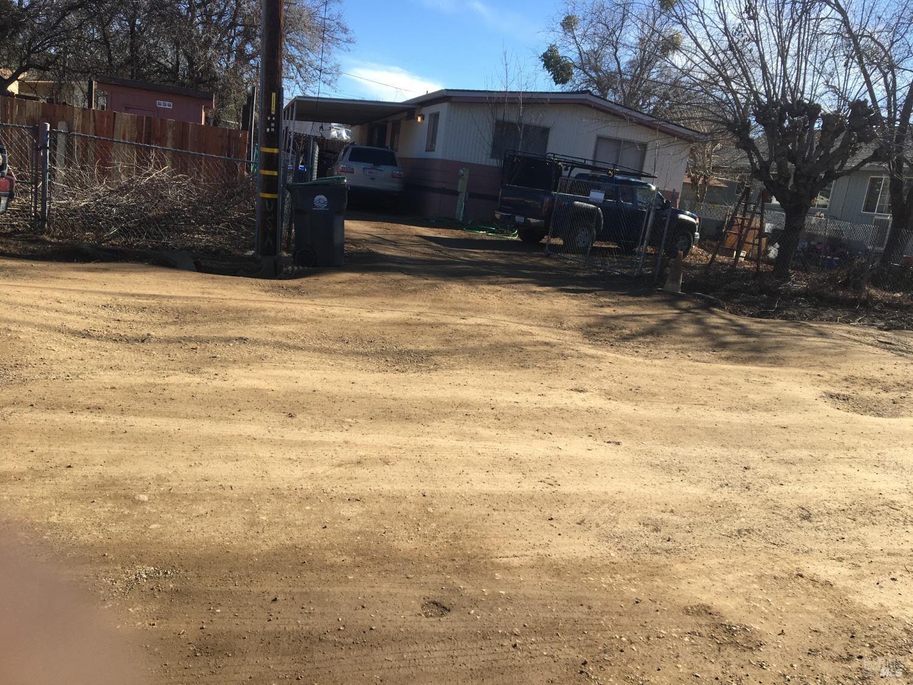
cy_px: 342
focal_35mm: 29
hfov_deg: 61.7
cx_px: 456
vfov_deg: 48.2
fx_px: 765
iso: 25
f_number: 2.2
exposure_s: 1/894
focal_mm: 4.15
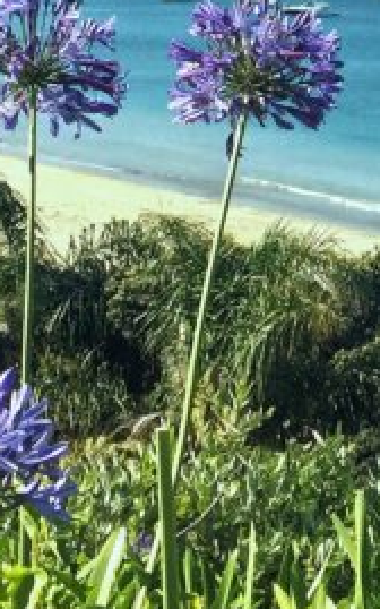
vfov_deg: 17.0
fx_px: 1940
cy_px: -127
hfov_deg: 11.0
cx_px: 475
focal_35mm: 117
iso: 32
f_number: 2.2
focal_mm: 4.15
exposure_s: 1/2083
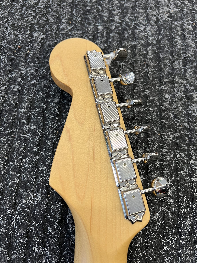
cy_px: 132
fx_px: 197
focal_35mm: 26
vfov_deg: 67.3
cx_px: 98
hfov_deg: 53.1
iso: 125
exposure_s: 1/50
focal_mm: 5.7
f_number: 1.5
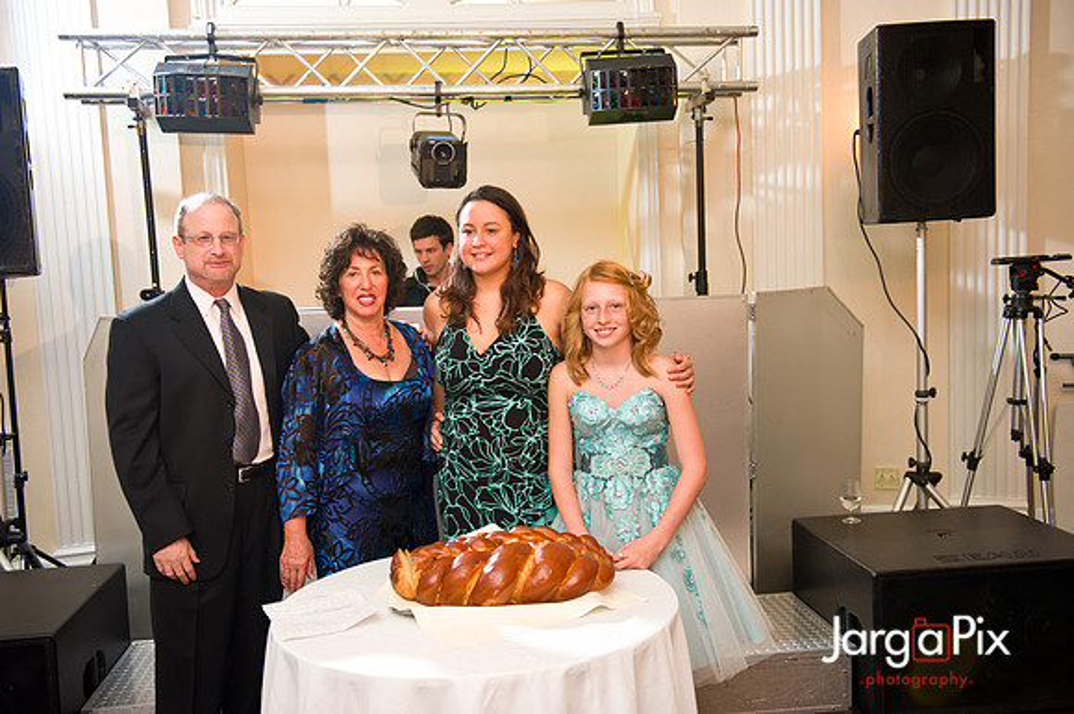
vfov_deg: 36.8
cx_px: 537
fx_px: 1073
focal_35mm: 36
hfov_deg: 53.2
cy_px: 357
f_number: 3.2
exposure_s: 1/125
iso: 1600
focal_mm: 36
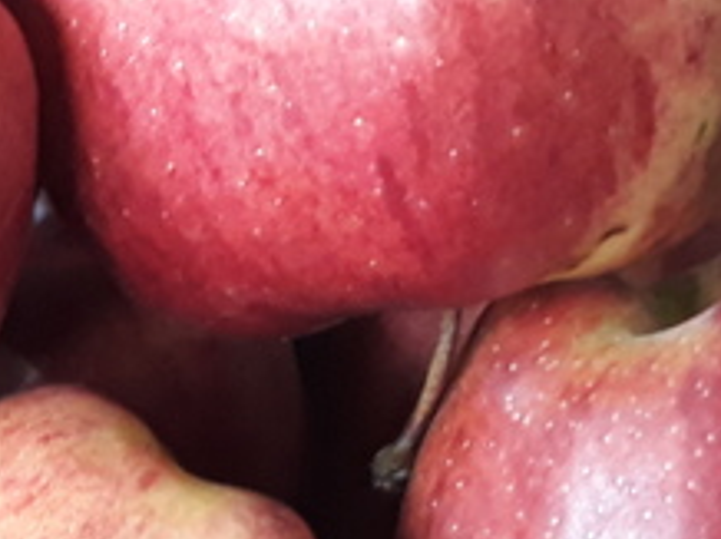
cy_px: 731
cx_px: -562
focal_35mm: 127
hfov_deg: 13.9
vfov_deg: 11.3
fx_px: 2642
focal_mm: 3.6
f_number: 1.9
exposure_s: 1/20
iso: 160
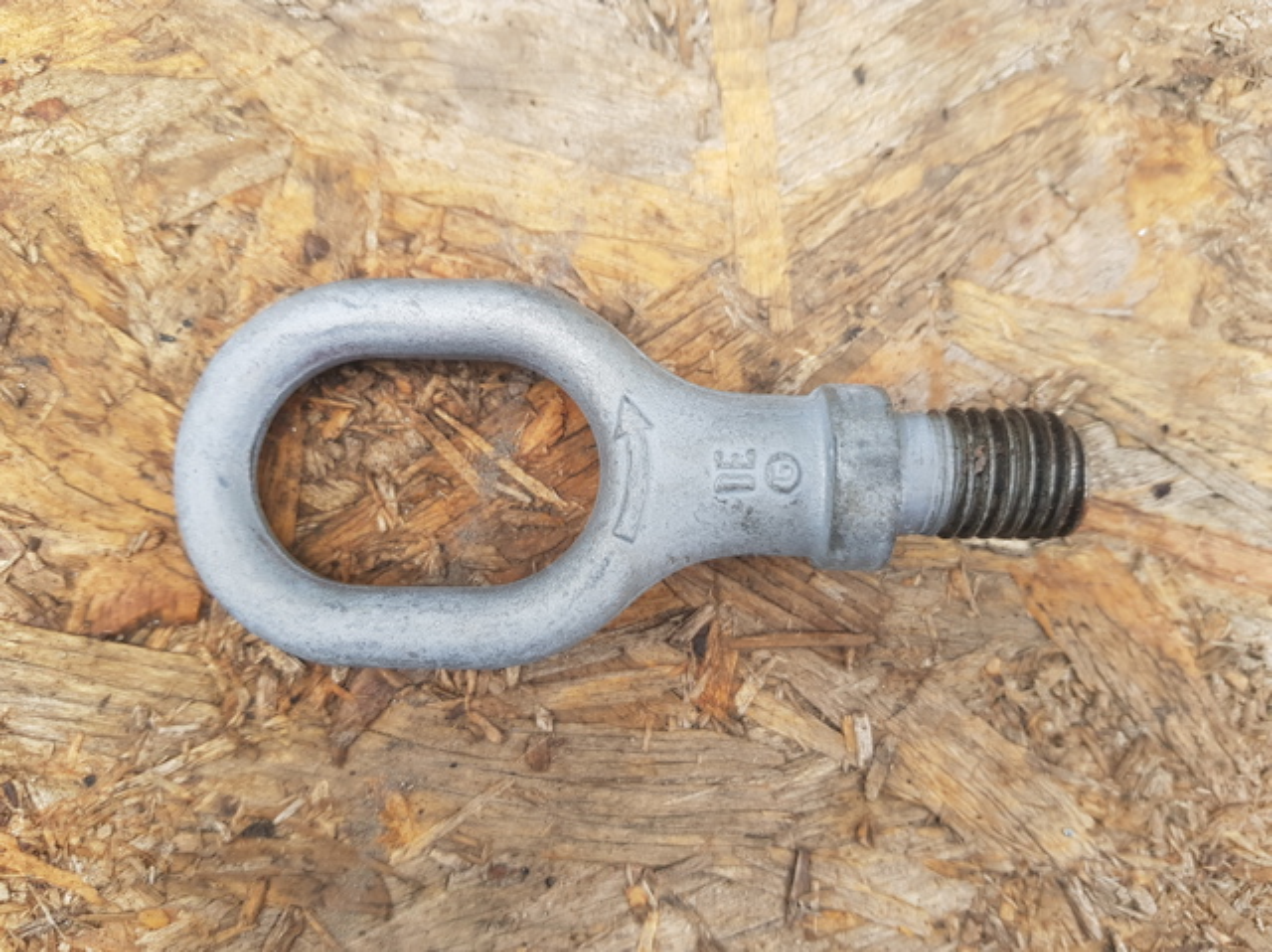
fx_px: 955
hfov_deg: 67.3
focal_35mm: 26
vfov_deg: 53.0
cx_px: 636
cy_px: 476
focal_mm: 4.2
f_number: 1.7
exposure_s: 1/100
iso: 64
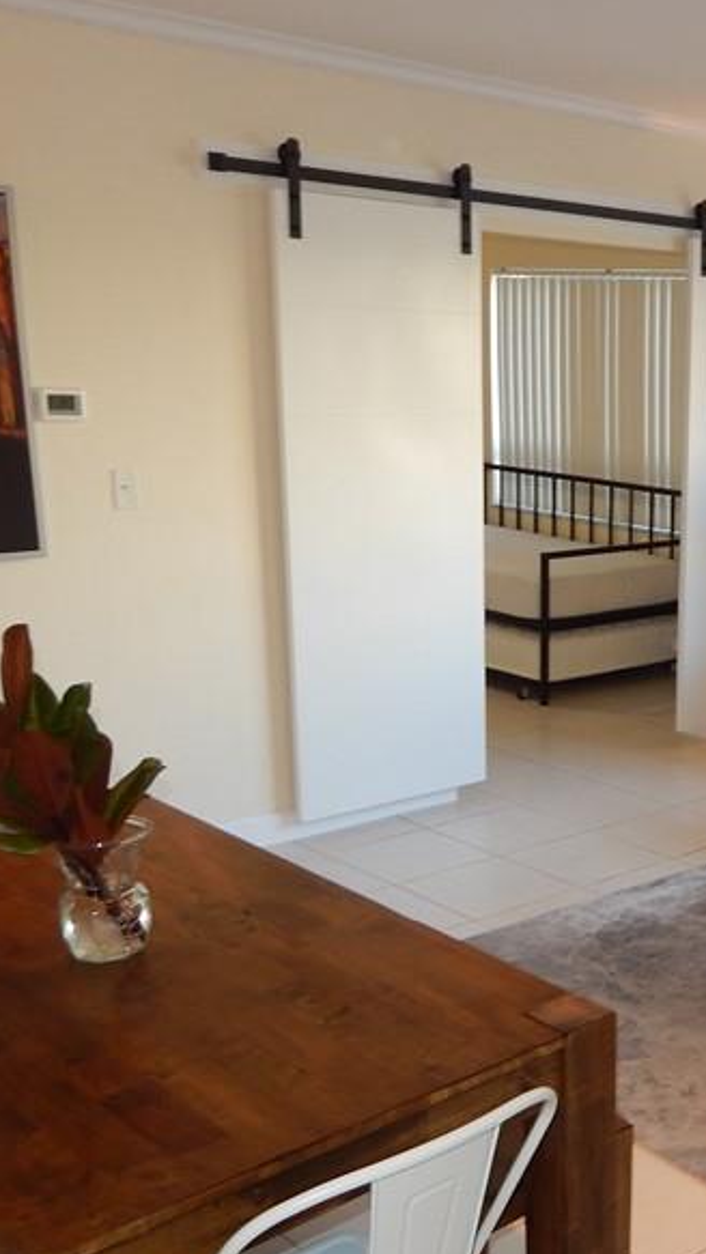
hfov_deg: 24.9
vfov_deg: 46.2
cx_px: 809
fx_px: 1464
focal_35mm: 44
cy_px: 749
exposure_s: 1/30
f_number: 3
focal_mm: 4
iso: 125
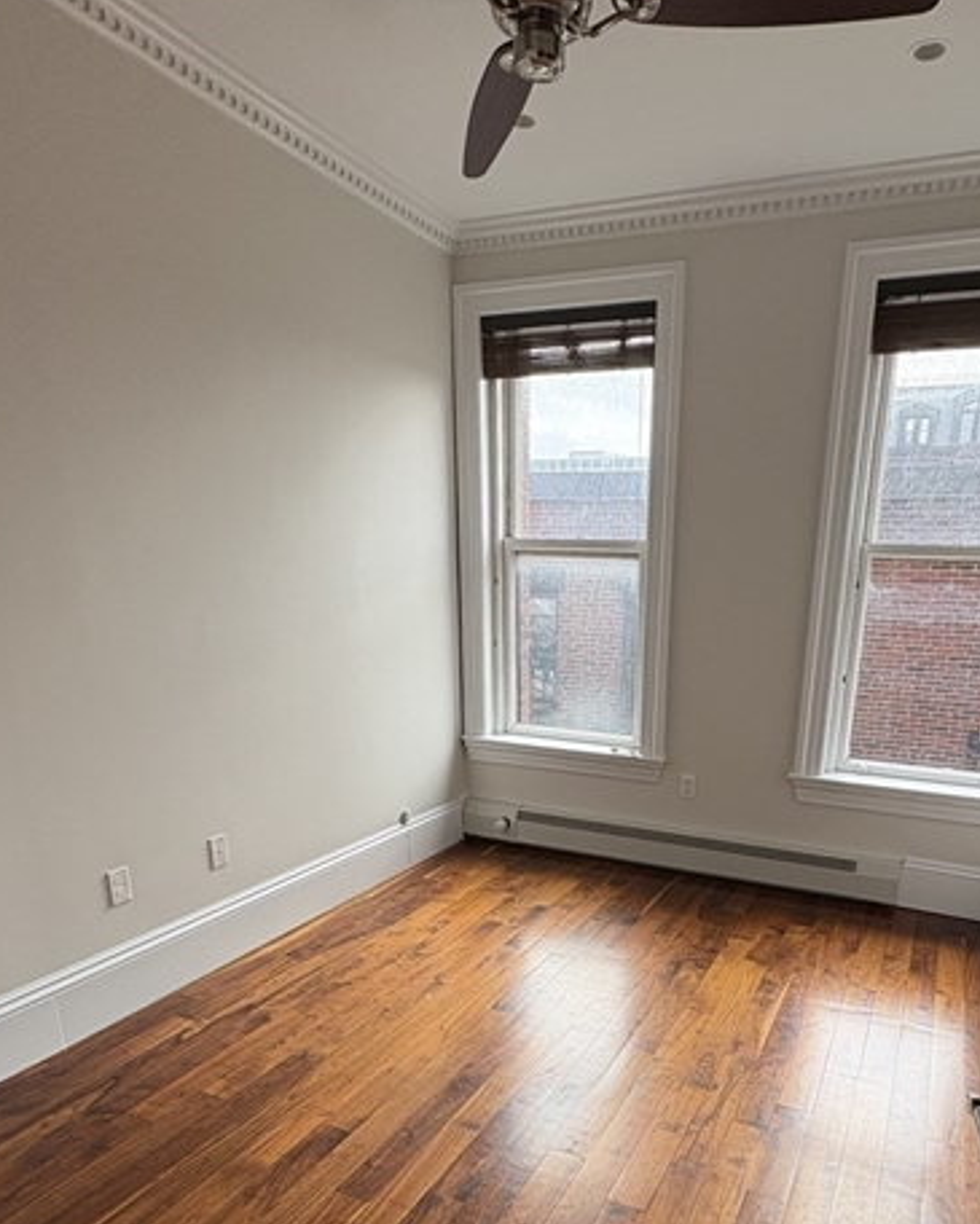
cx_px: 609
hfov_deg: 60.1
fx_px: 834
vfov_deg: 70.0
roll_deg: -2.1
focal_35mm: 23
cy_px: 840
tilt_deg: -19.8
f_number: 2.2
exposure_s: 1/226
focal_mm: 2.22
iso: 40
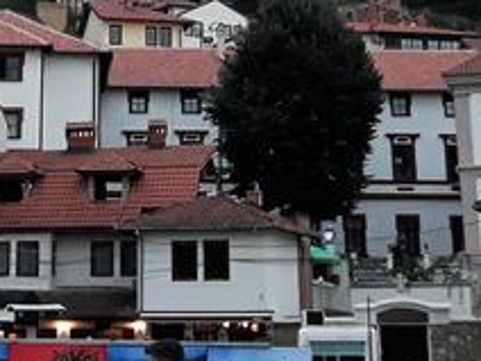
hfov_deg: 19.1
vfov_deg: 13.7
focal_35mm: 102
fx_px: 1417
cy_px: -161
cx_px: 129
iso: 160
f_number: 1.7
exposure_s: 1/50
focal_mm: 3.71
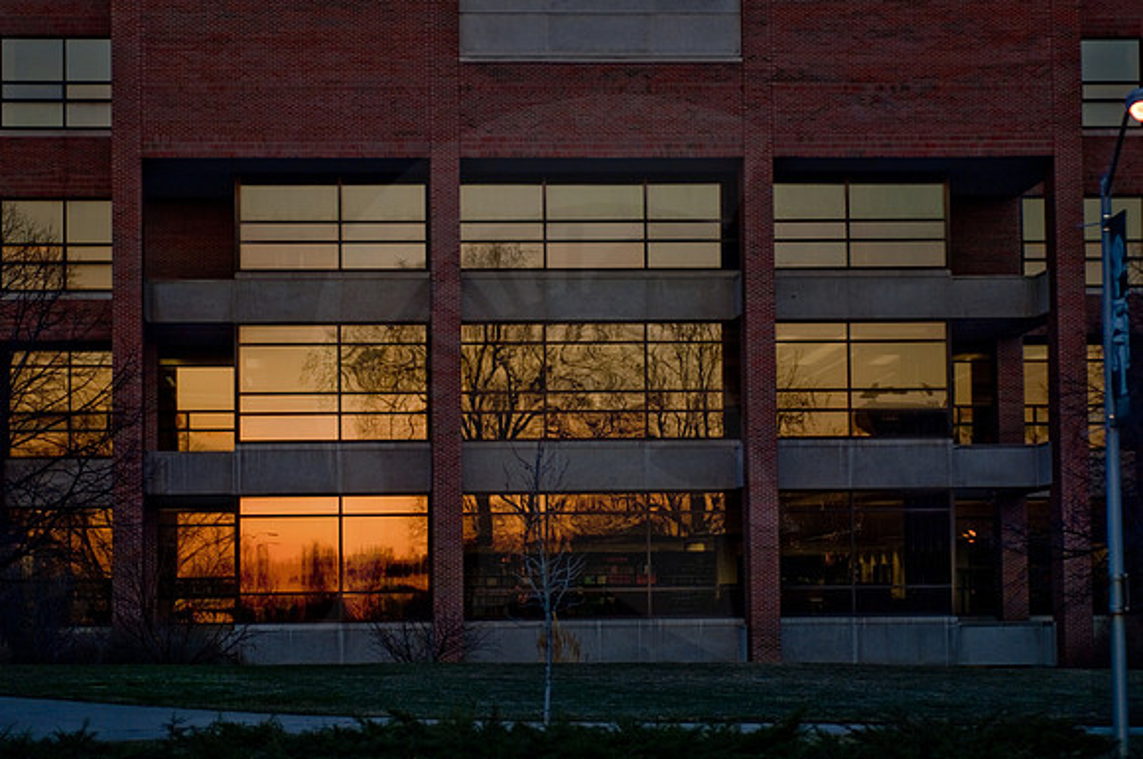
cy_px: 380
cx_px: 572
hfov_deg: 19.5
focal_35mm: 105
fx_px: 3329
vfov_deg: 13.0
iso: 100
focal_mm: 70
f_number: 4.5
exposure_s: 1/250
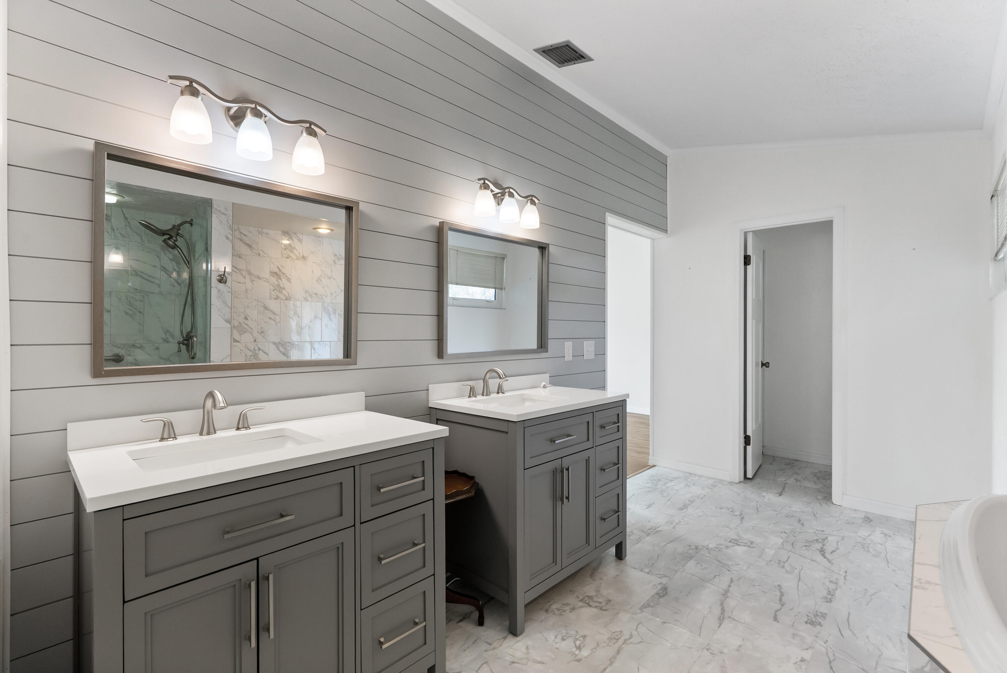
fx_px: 448
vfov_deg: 73.8
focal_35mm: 16
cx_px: 504
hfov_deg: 96.7
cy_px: 336
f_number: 8
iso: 1600
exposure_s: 1/40
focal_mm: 16
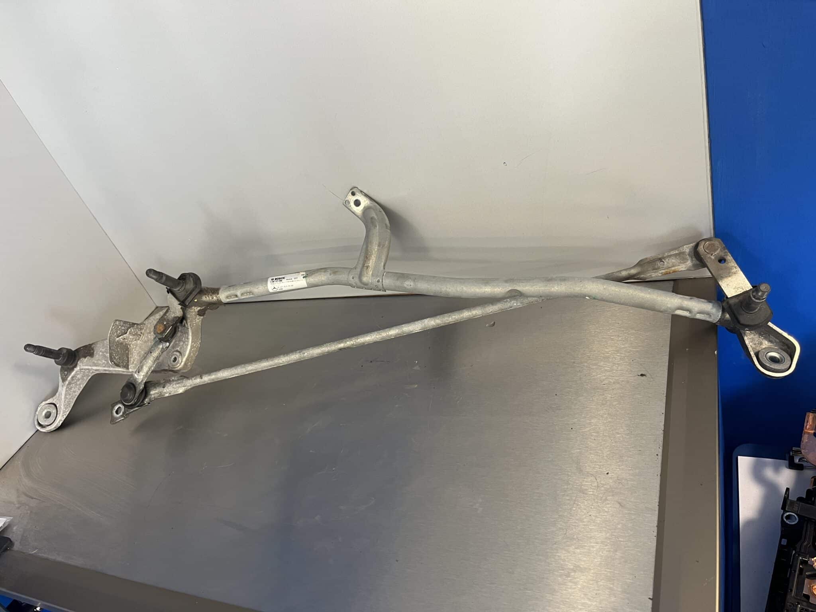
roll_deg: +22.3
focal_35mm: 26
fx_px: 613
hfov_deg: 67.3
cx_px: 408
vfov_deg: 53.1
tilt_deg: -34.3
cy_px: 306
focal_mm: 5.1
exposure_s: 1/69
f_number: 1.6
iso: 125
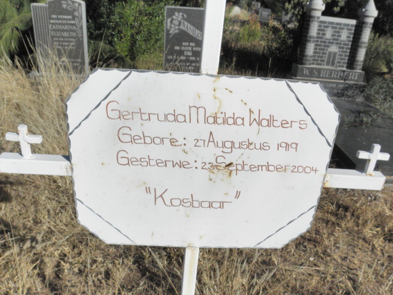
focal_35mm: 29
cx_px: 195
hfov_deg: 61.7
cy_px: 154
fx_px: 329
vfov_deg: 48.2
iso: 200
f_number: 6.3
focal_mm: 4.6
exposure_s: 1/2000
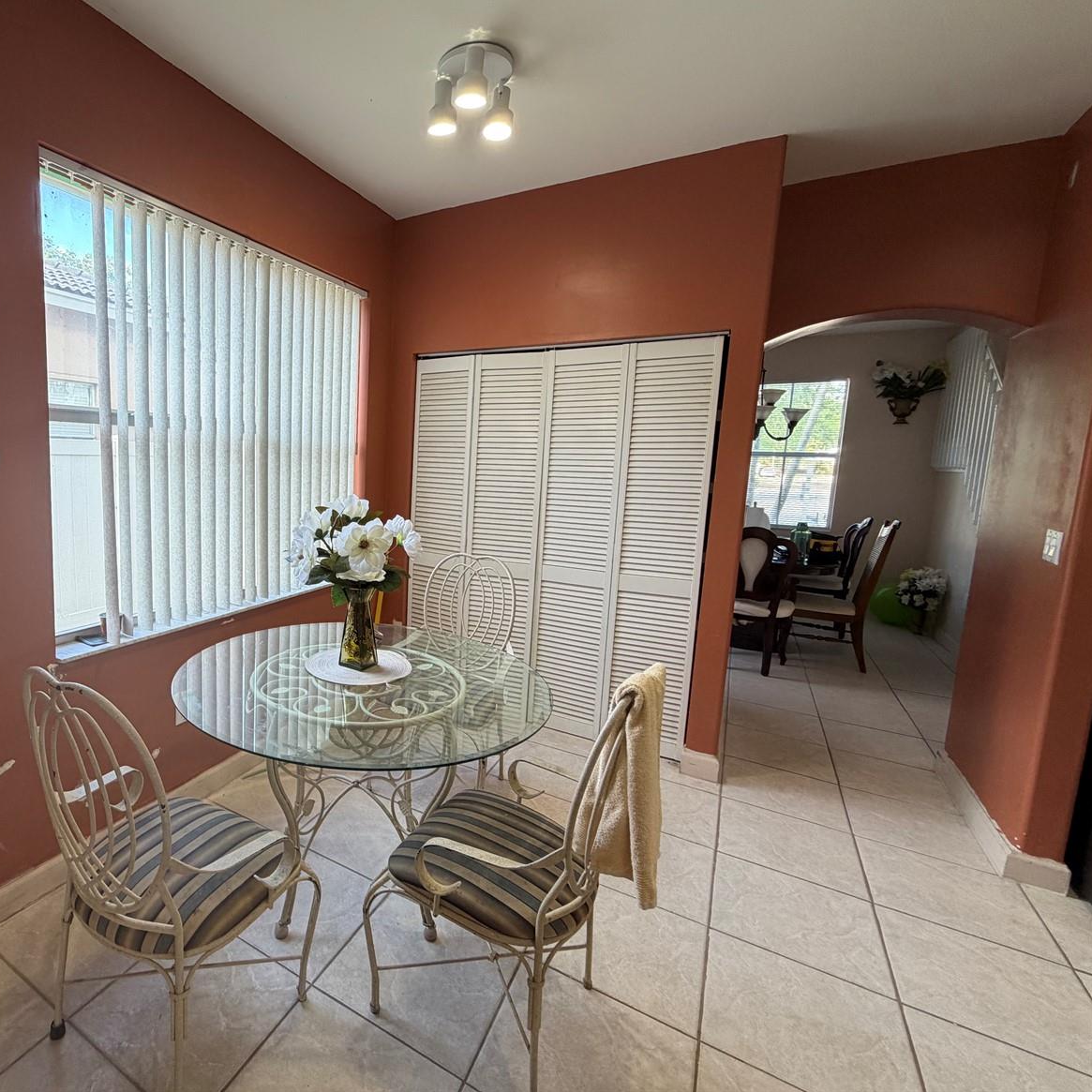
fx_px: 607
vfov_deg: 83.9
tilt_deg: -7.7
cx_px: 345
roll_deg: -1.3
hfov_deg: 80.5
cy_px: 531
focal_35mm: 17
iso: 160
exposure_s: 1/120
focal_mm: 2.22
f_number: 2.2
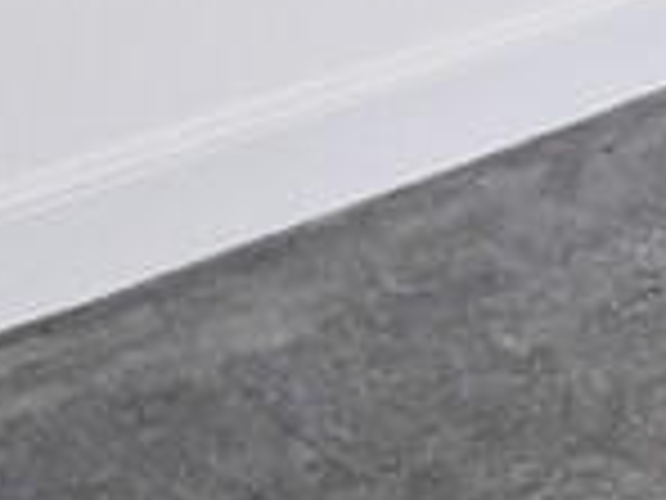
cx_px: 1008
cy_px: -784
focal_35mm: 97
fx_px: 1866
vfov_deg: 11.7
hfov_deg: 18.0
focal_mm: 7
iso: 1250
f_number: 4
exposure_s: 1/60
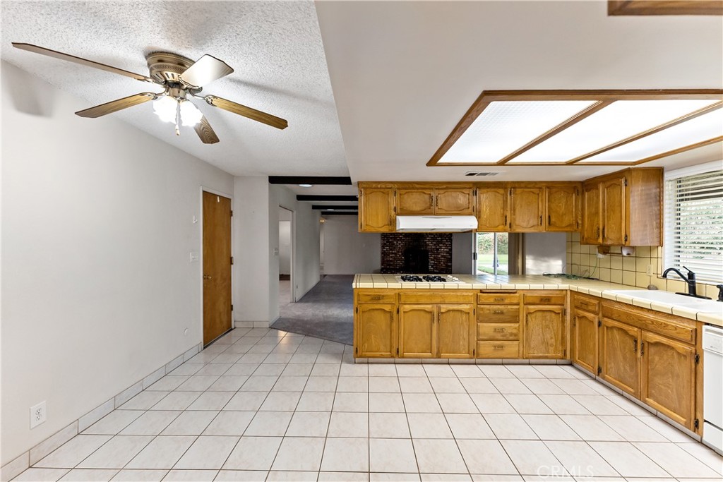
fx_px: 281
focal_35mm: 14
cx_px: 362
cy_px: 241
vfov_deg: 81.2
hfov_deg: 104.2
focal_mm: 14
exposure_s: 1/160
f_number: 4
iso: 640
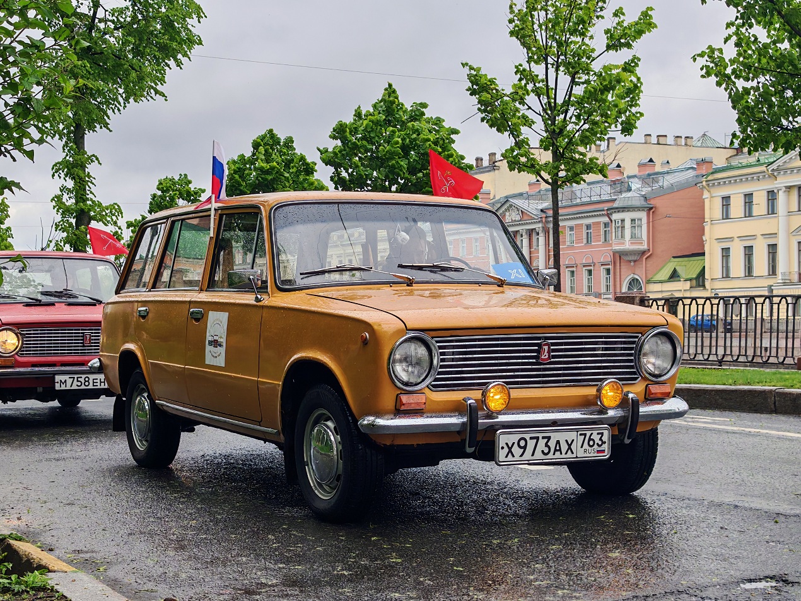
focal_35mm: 62
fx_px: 1434
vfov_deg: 23.6
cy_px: 300
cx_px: 400
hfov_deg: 31.2
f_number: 2
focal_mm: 6.83
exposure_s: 1/950
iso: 50
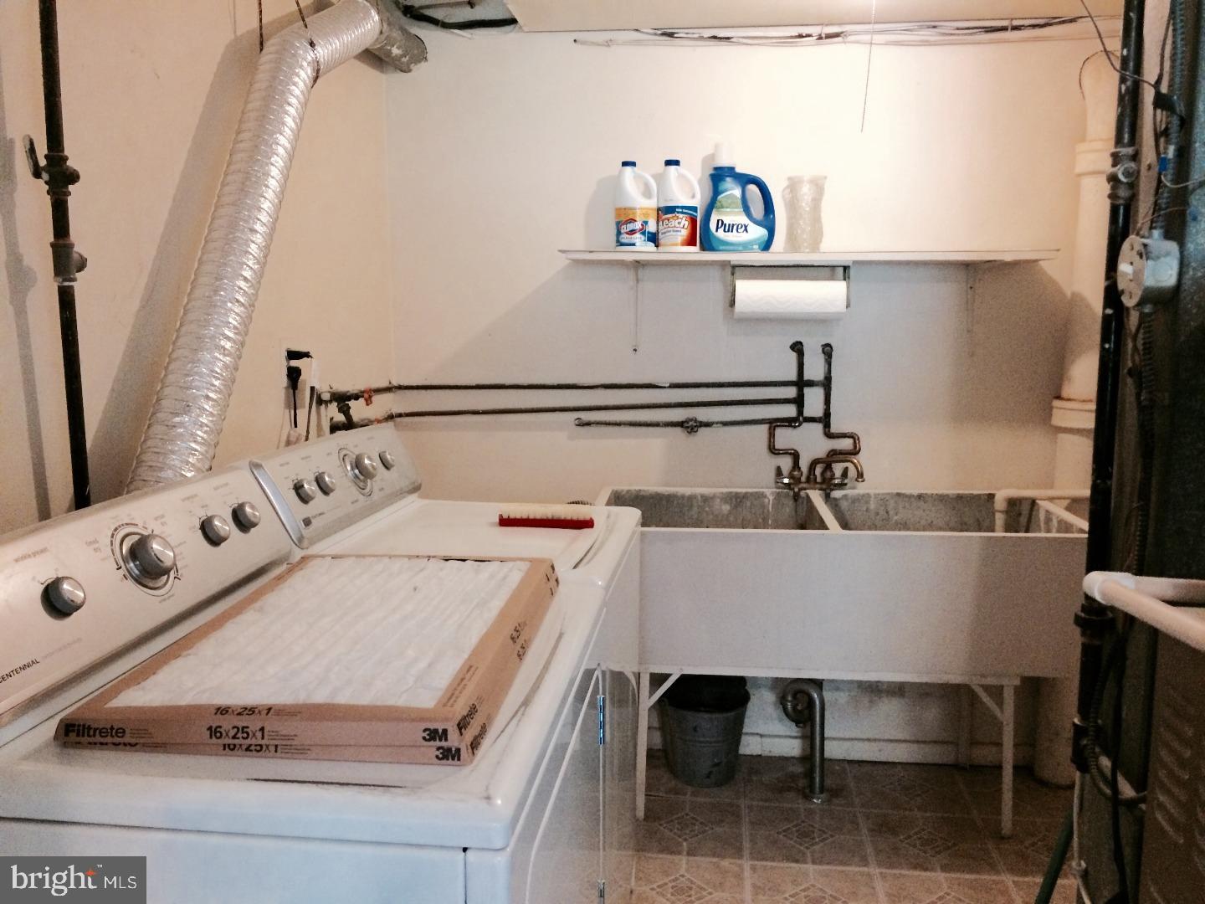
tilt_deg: -7.5
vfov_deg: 48.2
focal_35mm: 29
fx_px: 1010
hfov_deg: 61.7
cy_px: 452
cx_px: 602
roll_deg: -1.3
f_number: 2.2
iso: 320
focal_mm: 4.15
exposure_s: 1/24
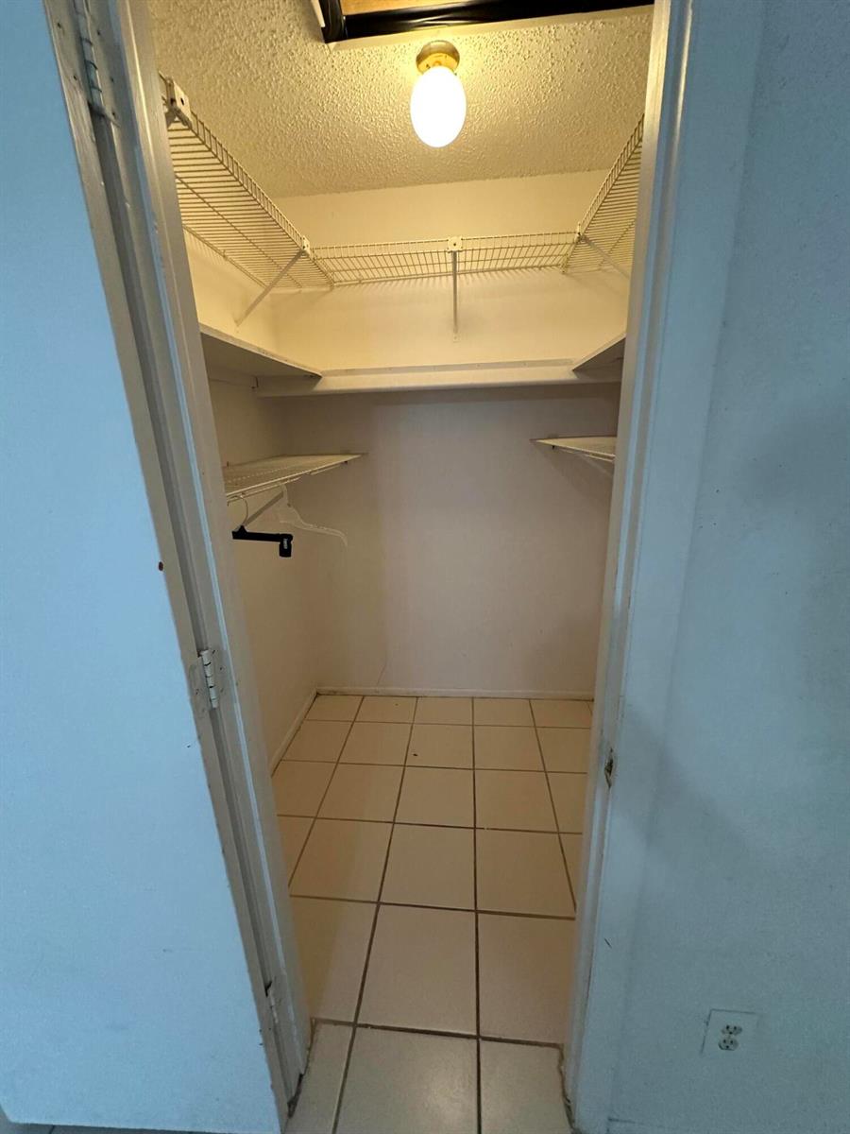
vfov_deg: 102.1
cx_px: 425
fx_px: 458
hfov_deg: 85.7
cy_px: 567
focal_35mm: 14
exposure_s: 1/120
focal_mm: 2.22
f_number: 2.2
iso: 320
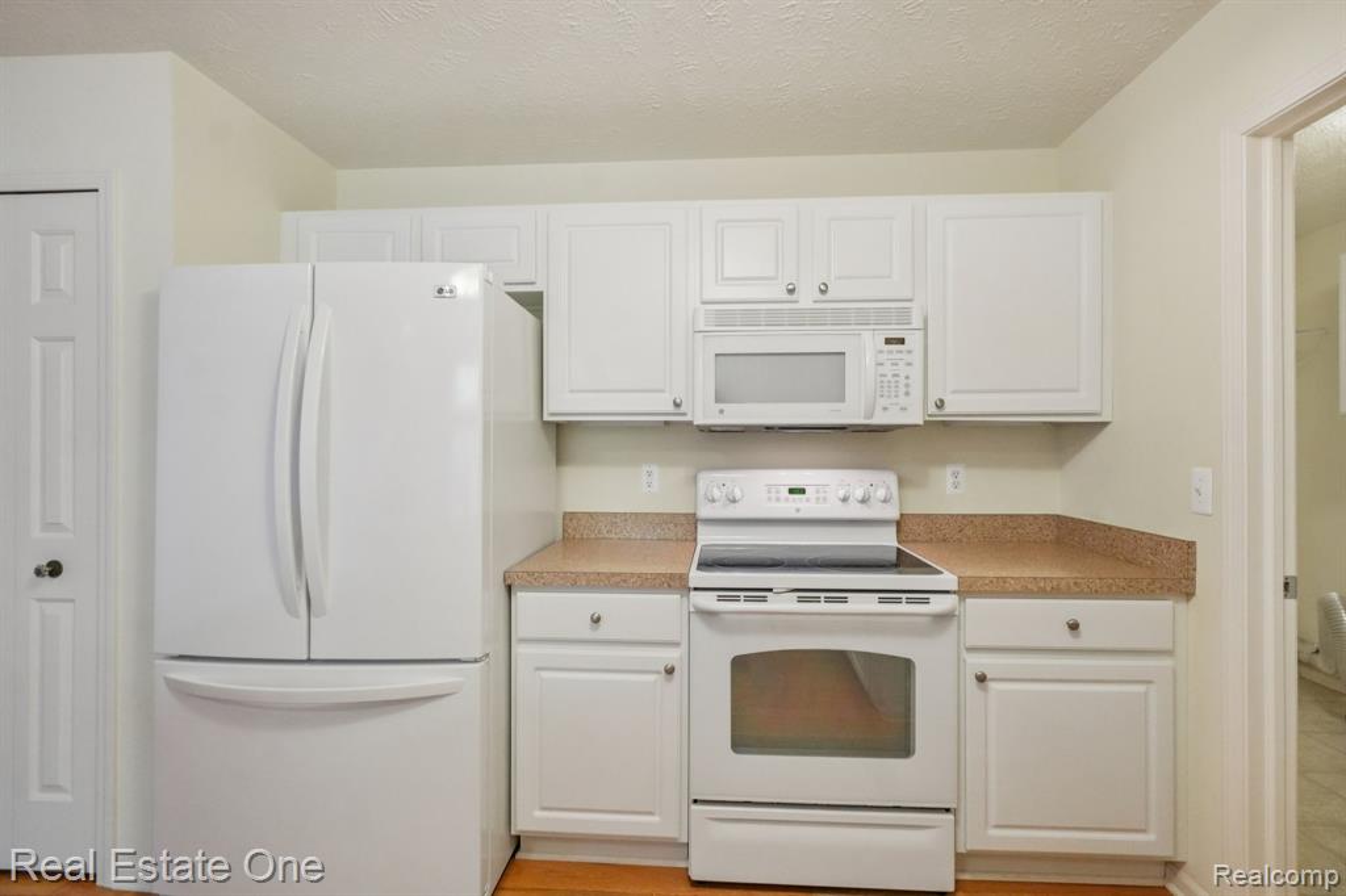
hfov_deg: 100.4
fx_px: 561
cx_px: 673
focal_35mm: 15
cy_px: 448
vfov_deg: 77.3
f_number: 8
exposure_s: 1/30
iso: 1250
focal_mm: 10
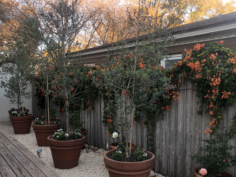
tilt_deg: -5.5
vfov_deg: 40.4
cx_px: 126
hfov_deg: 52.6
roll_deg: -1.1
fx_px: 239
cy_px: 110
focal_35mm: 35
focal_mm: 3.99
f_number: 1.8
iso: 50
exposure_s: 1/120
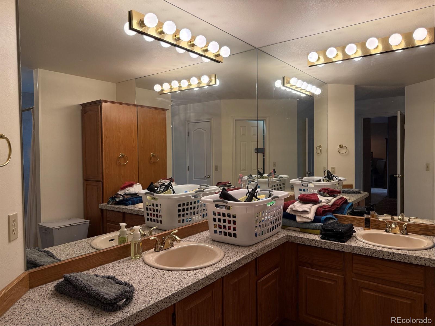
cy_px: 163
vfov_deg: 56.8
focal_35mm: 24
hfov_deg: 71.6
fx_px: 302
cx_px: 218
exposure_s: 1/190
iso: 200
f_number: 1.78
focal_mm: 6.76
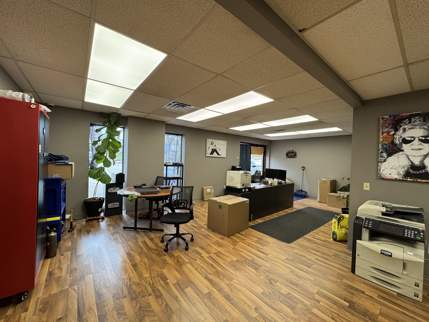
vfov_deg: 85.7
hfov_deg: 102.1
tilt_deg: -1.1
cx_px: 214
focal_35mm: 14
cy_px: 161
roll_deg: -1.0
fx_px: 174
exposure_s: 1/120
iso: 160
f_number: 2.2
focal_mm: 2.22
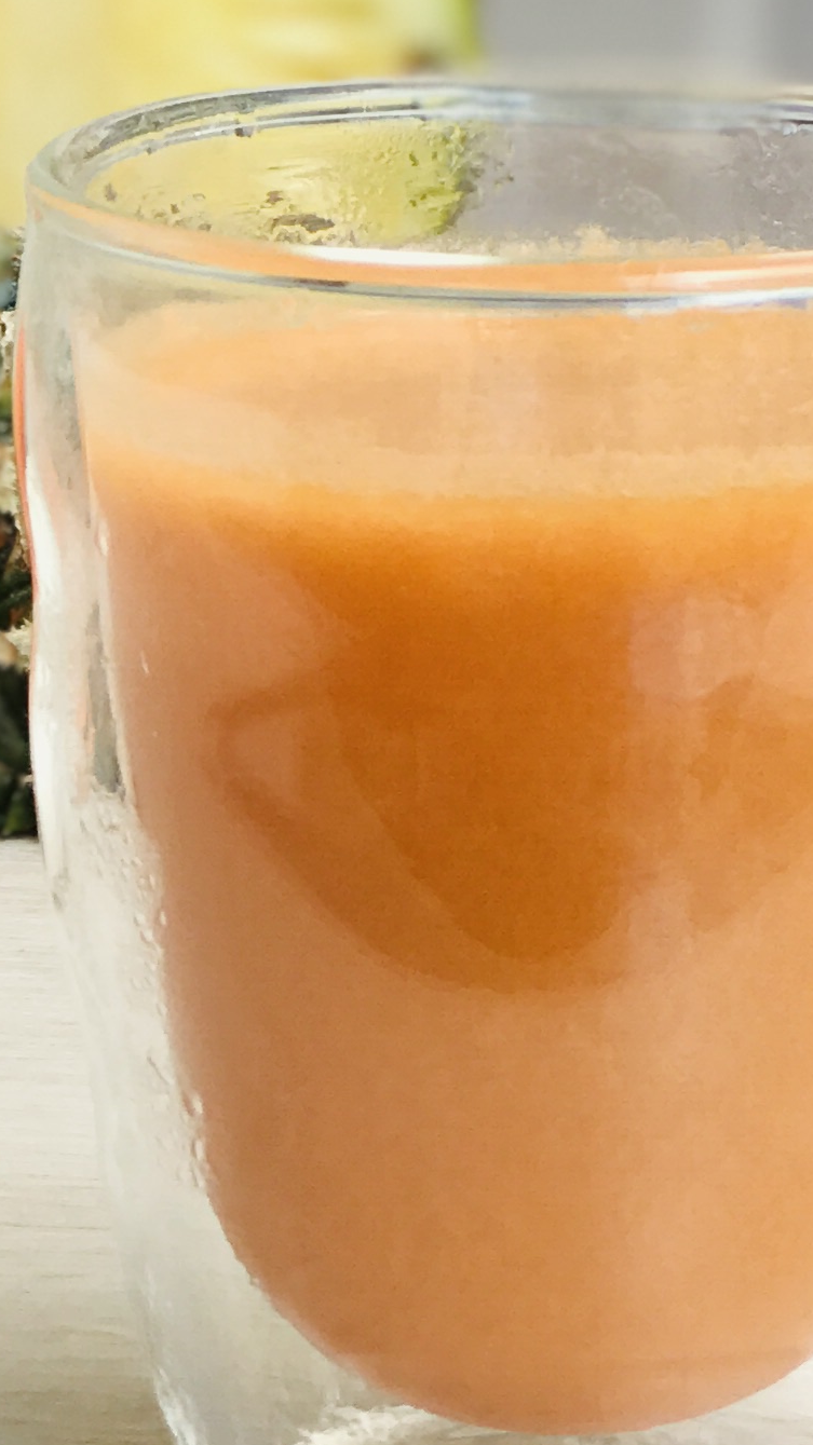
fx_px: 7168
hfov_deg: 6.4
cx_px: 1102
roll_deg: +0.4
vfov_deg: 11.4
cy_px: -93
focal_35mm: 187
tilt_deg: -8.1
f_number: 2.8
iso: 20
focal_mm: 6.6
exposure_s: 1/155
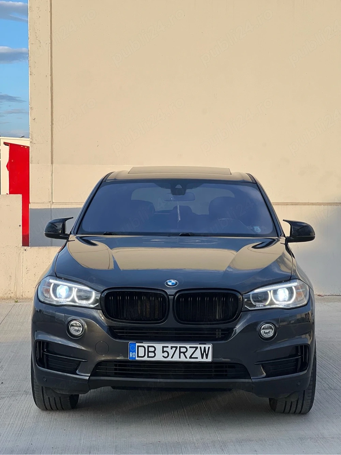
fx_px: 1012
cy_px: 228
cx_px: 170
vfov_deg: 25.3
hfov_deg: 19.1
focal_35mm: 77
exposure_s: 1/151
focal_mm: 9
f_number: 2.8
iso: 20
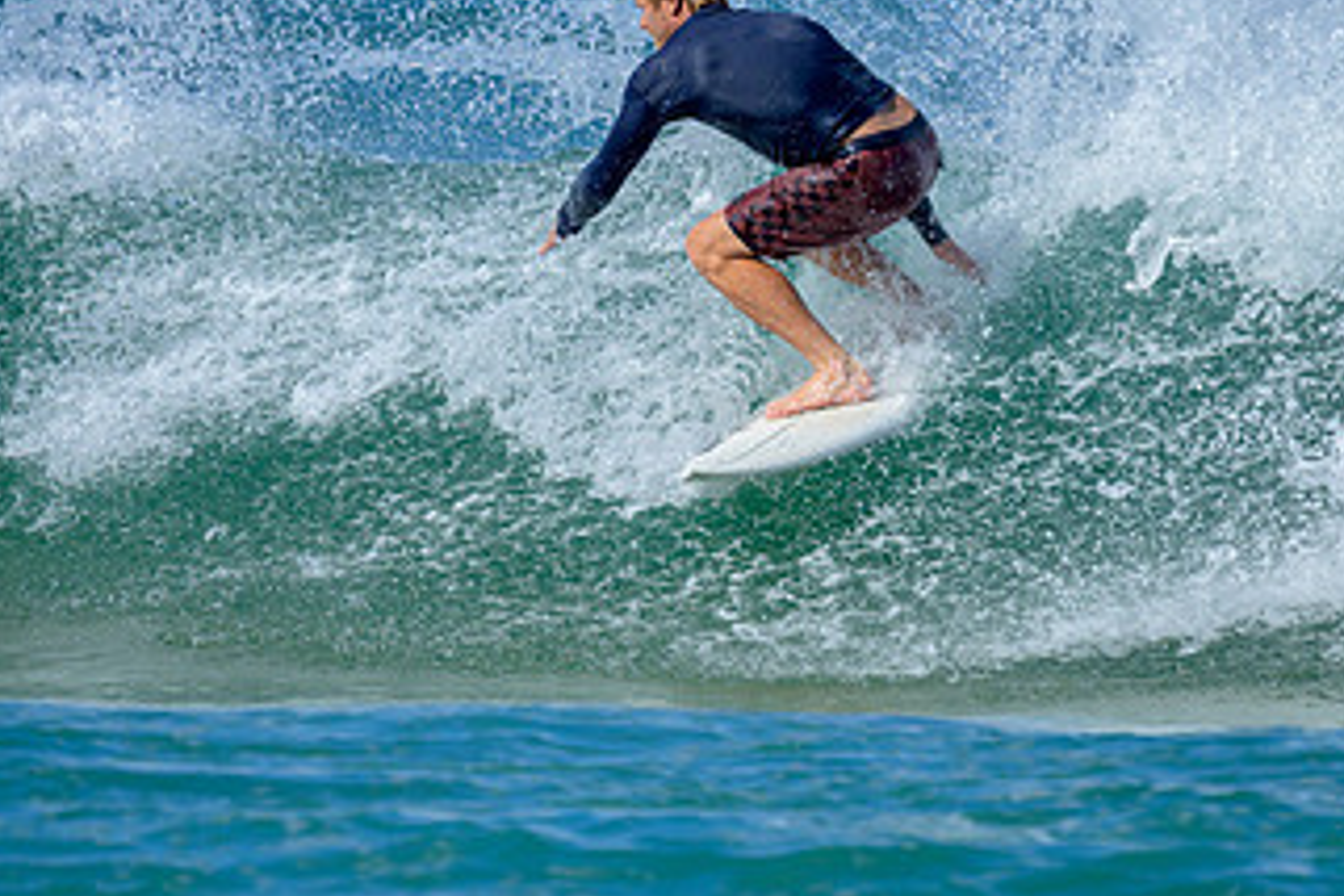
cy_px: 383
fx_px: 53980
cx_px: 842
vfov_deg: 1.0
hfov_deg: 1.4
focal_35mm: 1446
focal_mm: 800
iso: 280
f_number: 6.3
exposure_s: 1/2500
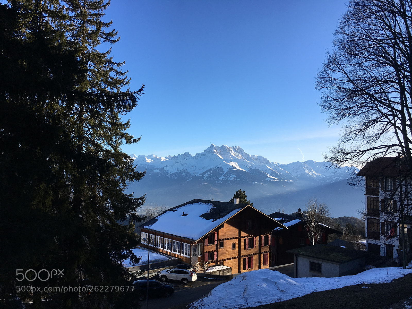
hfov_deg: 61.7
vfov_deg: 48.2
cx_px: 206
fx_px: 345
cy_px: 154
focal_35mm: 29
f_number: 2.2
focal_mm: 4.15
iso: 25
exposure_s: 1/894
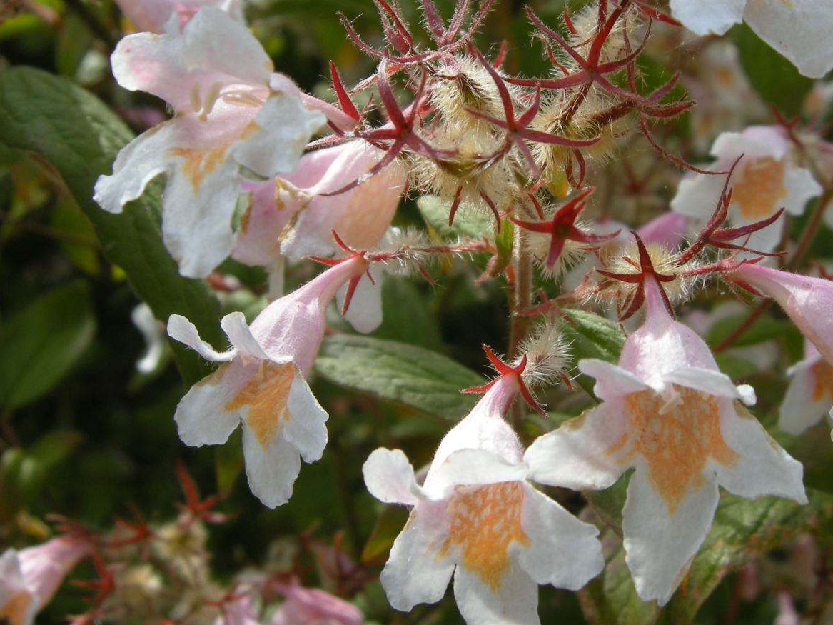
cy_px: 236
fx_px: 1444
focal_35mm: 60
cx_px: 527
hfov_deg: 32.0
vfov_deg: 24.3
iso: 64
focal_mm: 7.5
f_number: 4.8
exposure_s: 1/167
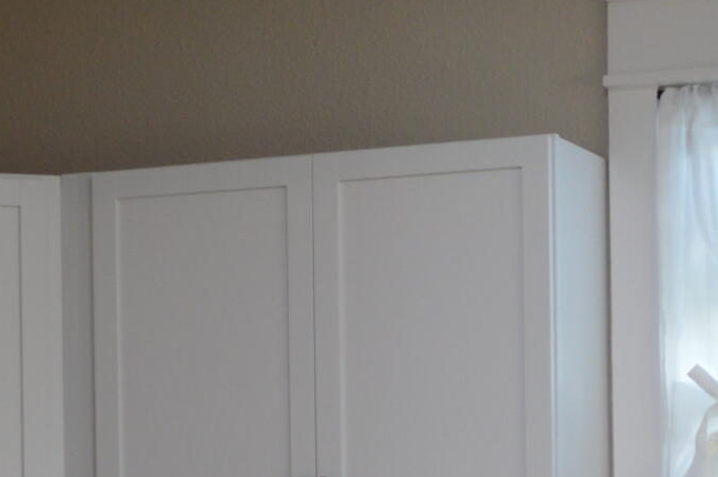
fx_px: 2370
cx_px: 487
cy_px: 657
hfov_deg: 17.2
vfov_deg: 11.1
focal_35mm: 119
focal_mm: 18
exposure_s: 1/60
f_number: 3.5
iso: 400
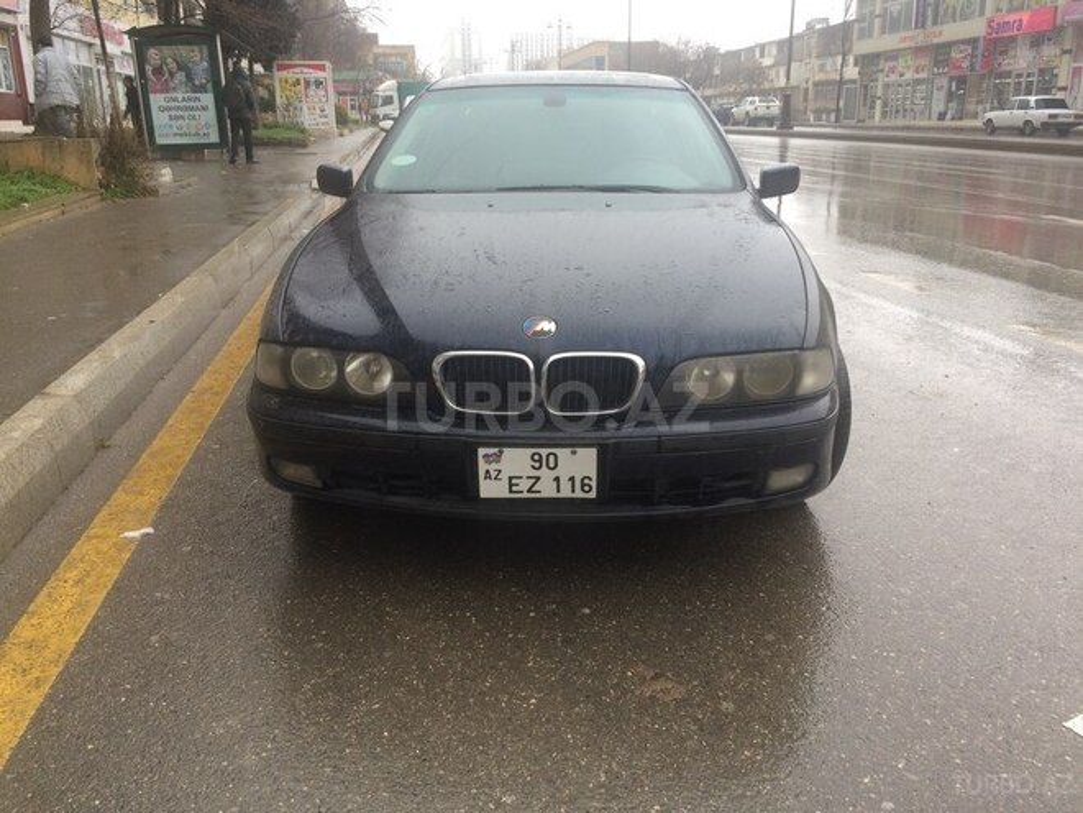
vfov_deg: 48.2
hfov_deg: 61.7
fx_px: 907
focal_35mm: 29
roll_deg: +1.4
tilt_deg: -17.3
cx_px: 542
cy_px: 406
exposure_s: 1/124
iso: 32
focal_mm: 4.15
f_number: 2.2
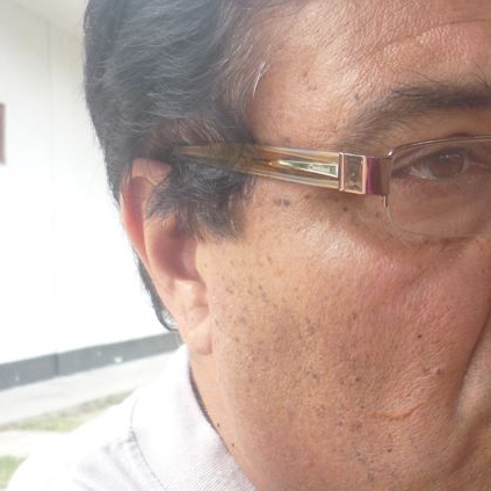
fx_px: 1107
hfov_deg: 23.7
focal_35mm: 69
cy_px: 258
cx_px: 518
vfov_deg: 25.0
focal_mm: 5.5
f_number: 2.8
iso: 100
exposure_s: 1/100
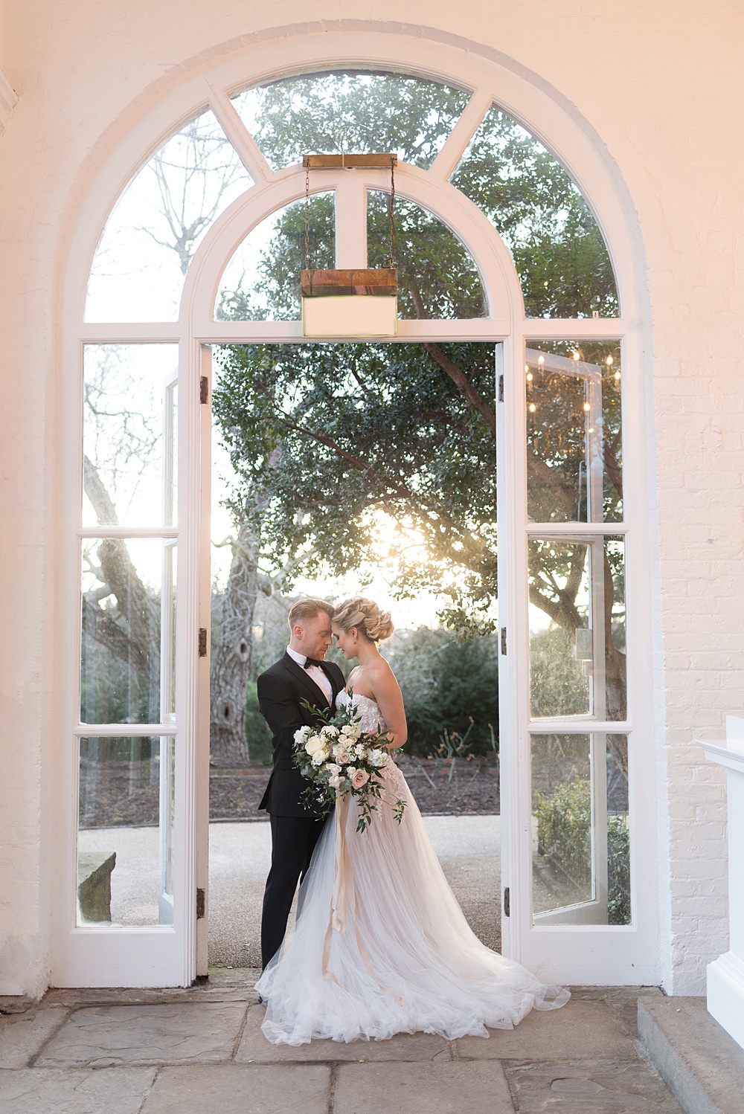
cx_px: 372
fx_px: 1084
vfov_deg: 54.4
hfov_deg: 37.9
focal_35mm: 35
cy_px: 557
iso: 400
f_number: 2
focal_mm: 35
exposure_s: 1/200
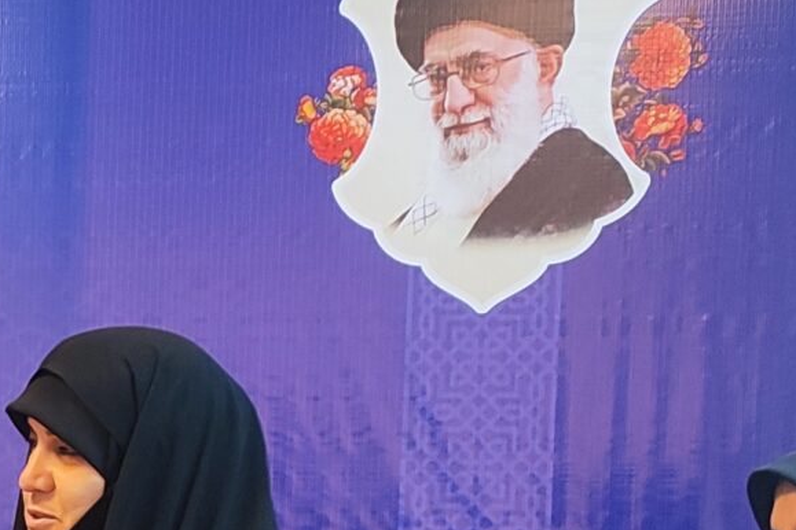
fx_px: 2543
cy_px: 698
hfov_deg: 15.8
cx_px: -520
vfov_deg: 11.6
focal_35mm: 115
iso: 336
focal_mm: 6.04
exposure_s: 1/33
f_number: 1.9
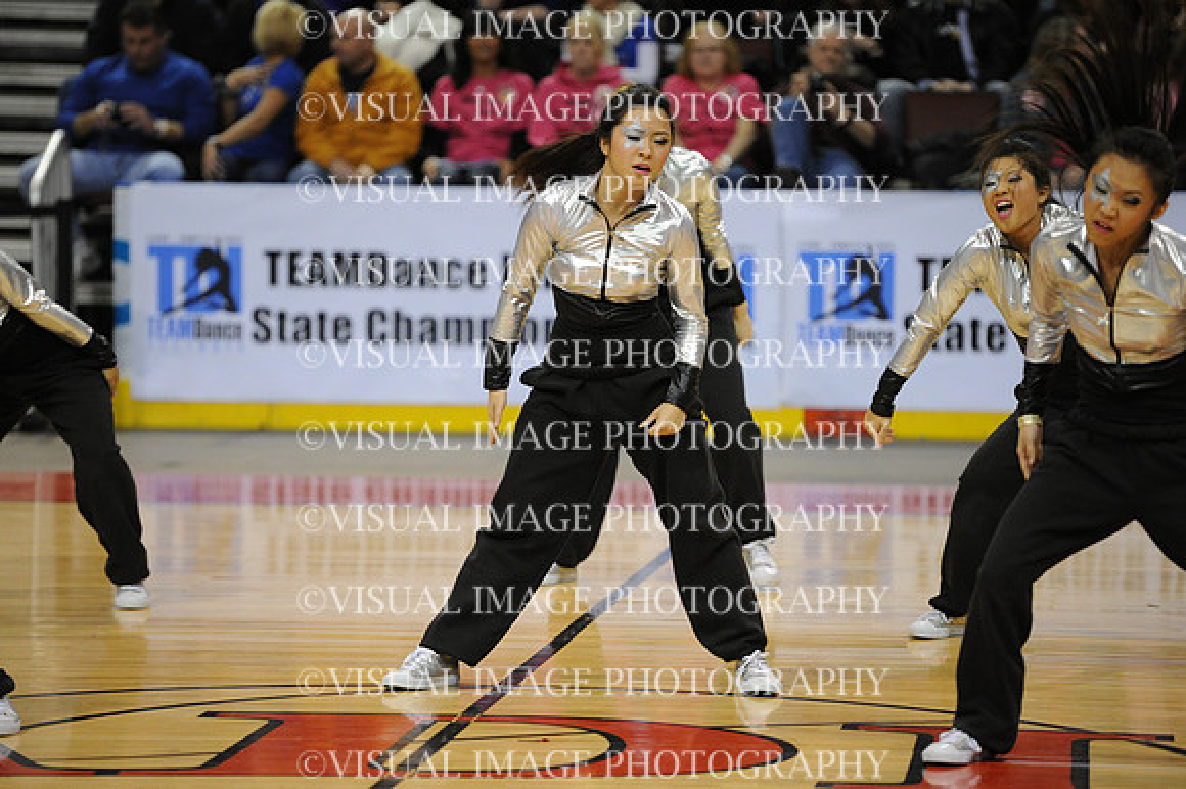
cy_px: 394
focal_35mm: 195
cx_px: 593
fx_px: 6420
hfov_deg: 10.6
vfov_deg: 7.0
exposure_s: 1/640
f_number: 3.2
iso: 5000
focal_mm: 195
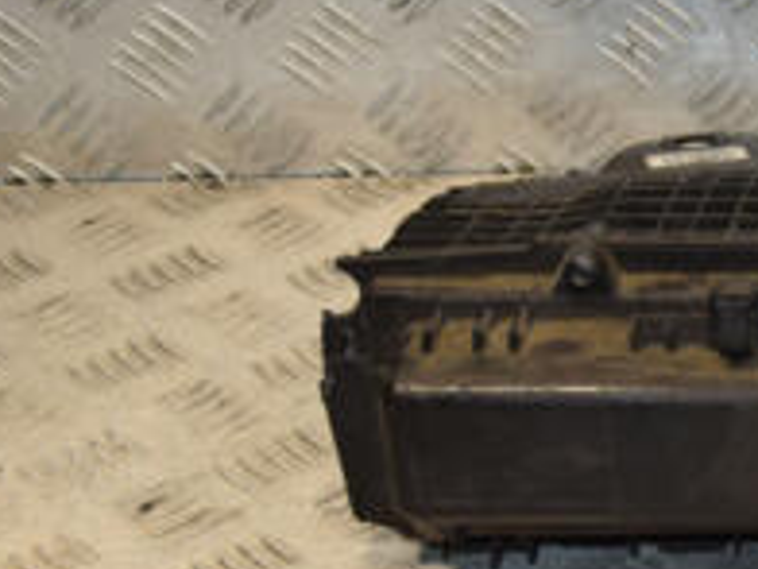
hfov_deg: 13.2
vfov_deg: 10.5
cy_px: 286
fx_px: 3088
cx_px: 1137
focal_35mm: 141
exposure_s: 1/200
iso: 800
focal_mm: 32
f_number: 5.6
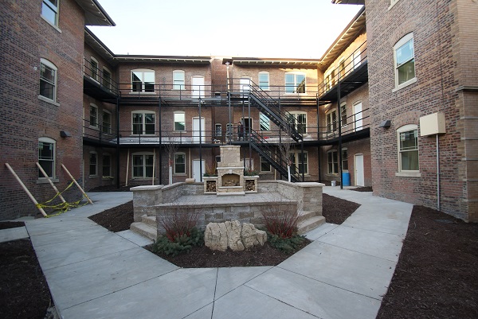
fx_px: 199
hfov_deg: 100.3
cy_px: 160
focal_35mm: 15
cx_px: 239
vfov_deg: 77.4
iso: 100
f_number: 4
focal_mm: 10
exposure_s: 1/30
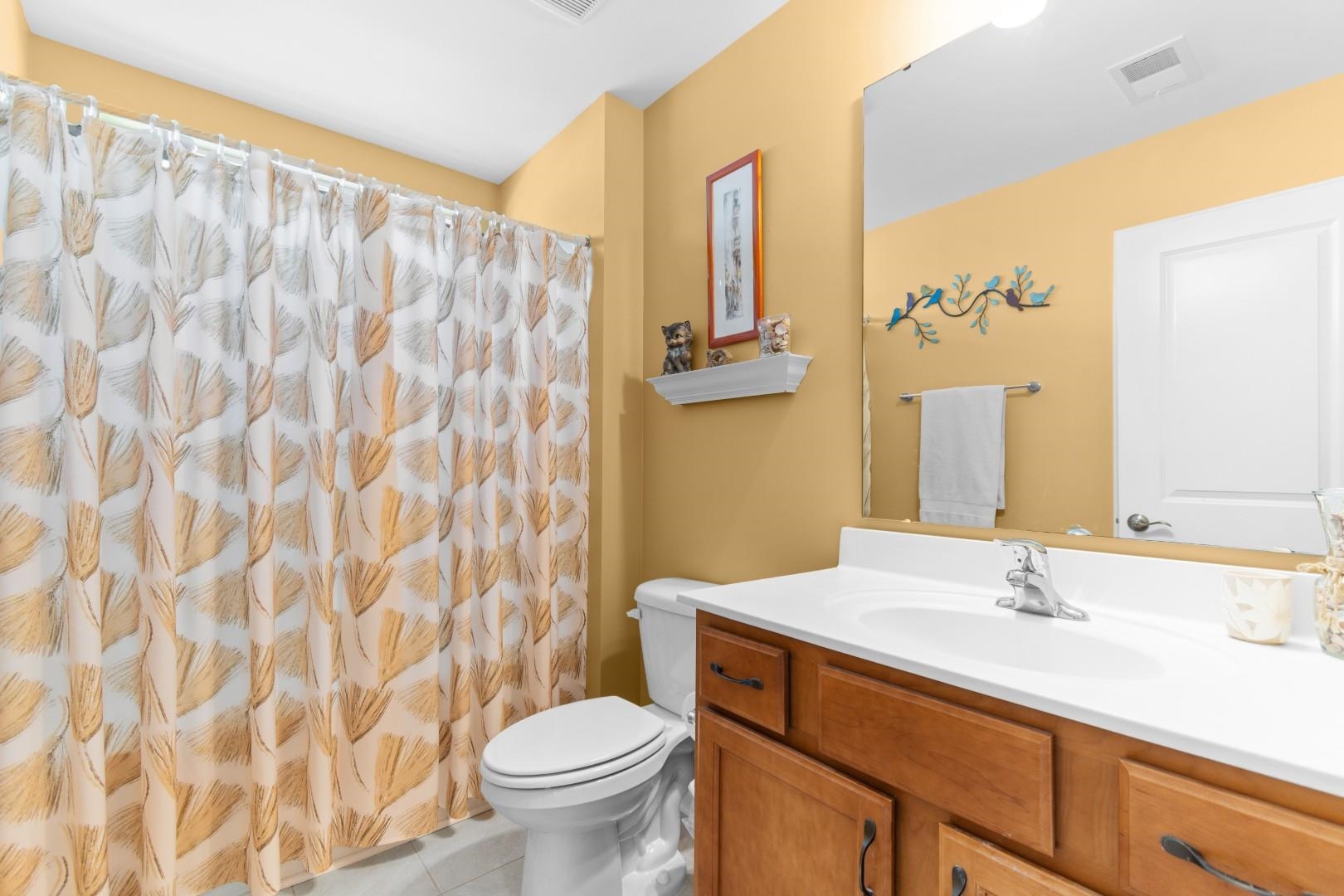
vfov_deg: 77.3
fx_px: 560
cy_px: 448
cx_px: 672
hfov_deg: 100.4
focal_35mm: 15
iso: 100
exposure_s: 1/4
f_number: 4.5
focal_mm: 10
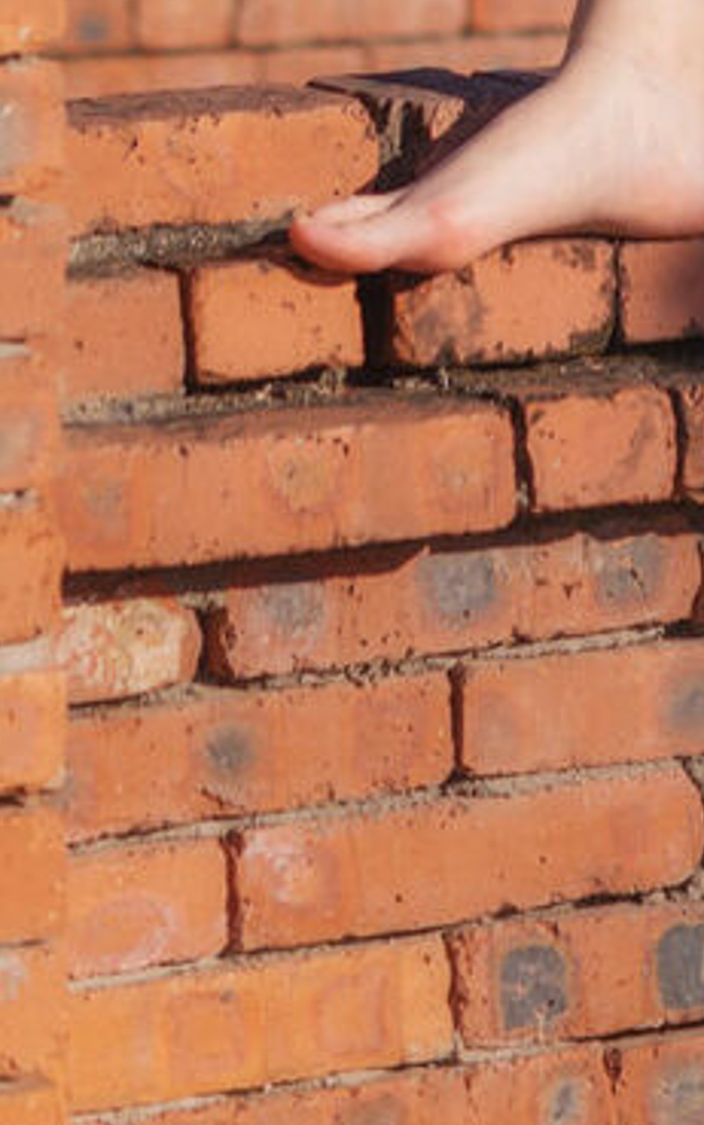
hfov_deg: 6.1
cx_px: 1039
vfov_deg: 9.2
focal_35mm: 213
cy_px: -1209
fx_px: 6531
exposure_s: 1/2500
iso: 100
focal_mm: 50
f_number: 2.8
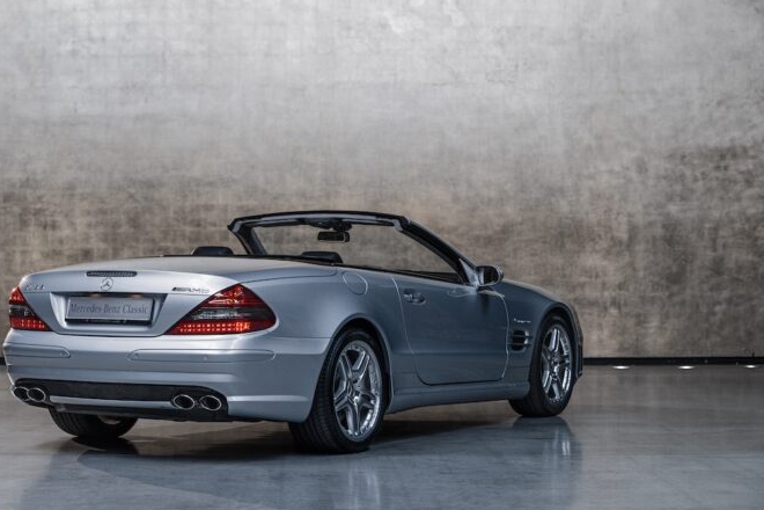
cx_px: 294
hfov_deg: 23.3
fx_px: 1846
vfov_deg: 15.7
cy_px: 258
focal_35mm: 87
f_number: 4
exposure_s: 1/4
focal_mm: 70
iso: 50
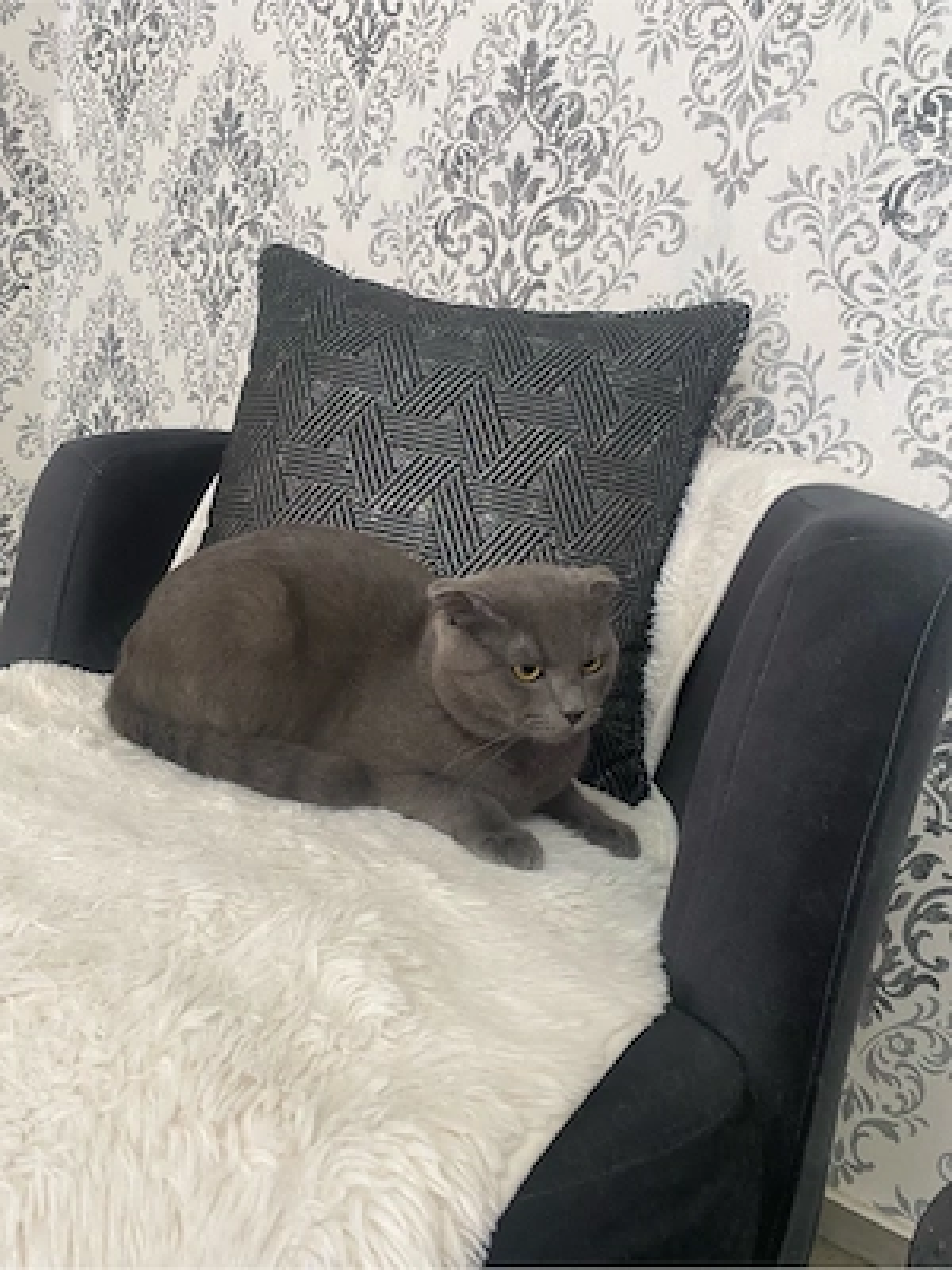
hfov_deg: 53.1
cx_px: 476
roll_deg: -7.1
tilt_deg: -8.2
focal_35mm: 26
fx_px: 953
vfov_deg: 67.3
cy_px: 635
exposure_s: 1/60
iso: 320
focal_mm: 4.25
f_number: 1.8
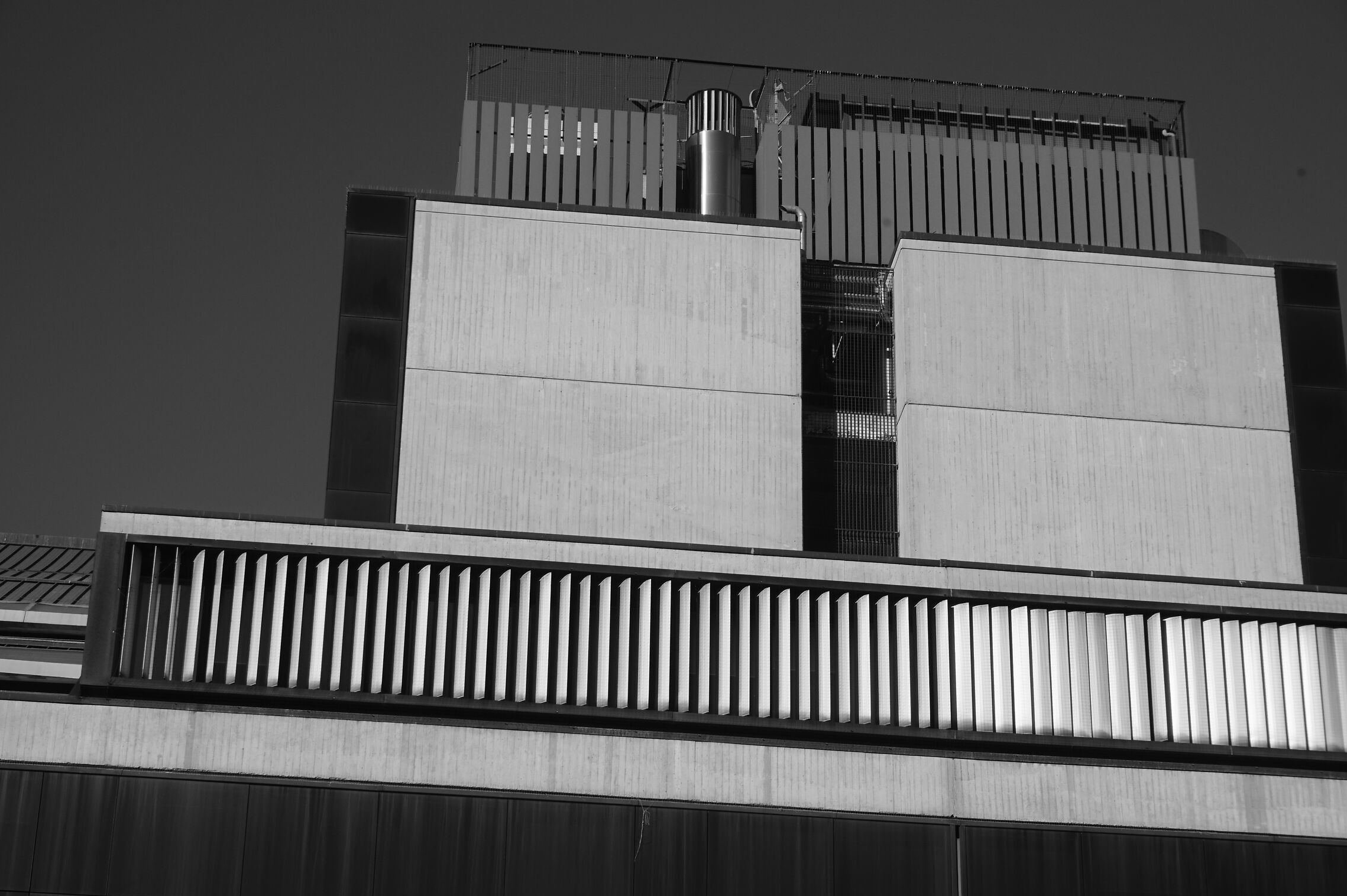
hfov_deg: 25.7
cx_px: 663
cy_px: 444
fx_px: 2955
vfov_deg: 17.3
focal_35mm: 79
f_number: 11
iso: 160
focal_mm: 50
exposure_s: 1/800
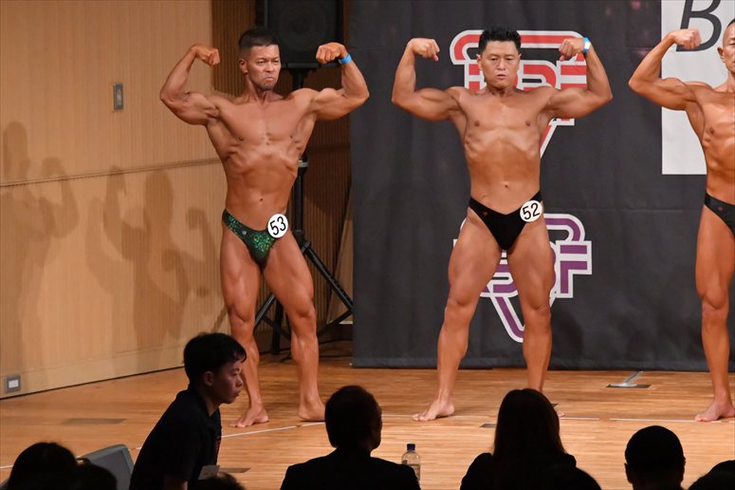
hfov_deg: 7.6
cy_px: 245
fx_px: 5510
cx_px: 368
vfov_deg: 5.1
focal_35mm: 270
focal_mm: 180
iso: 10000
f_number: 5.6
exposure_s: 1/400
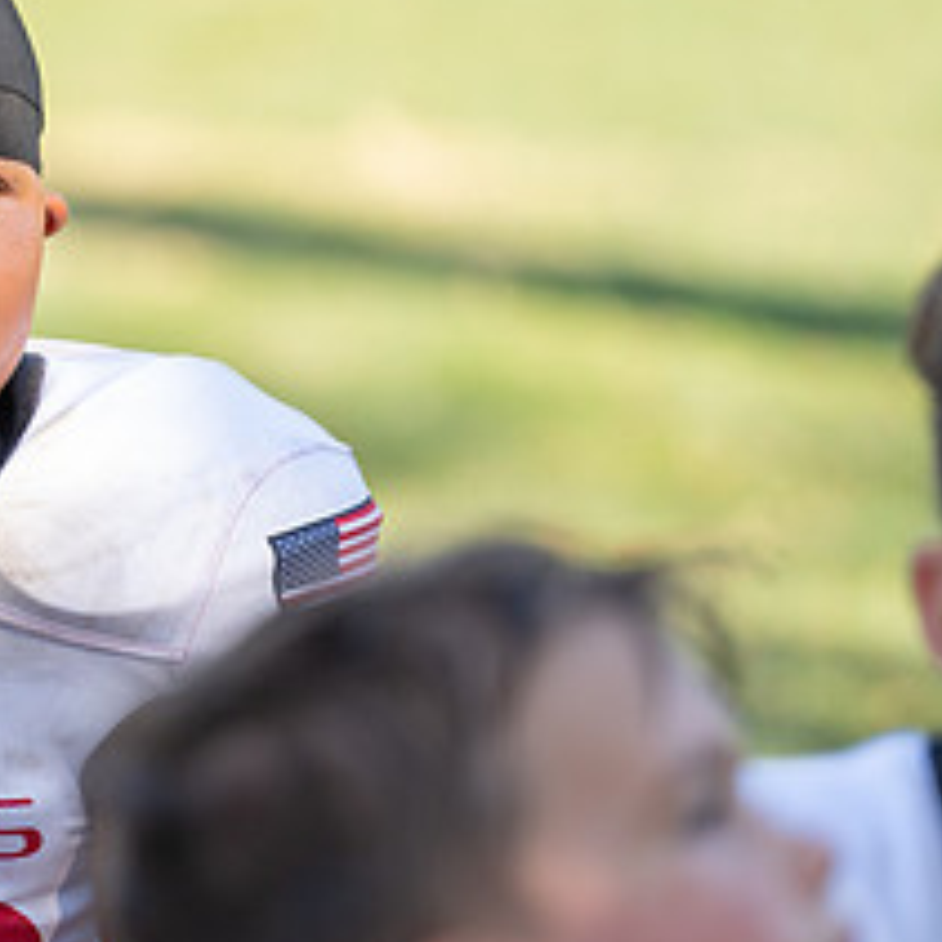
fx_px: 12223
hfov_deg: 4.4
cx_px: -192
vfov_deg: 4.4
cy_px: 440
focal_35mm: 397
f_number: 2.8
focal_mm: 170
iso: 320
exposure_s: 1/1000
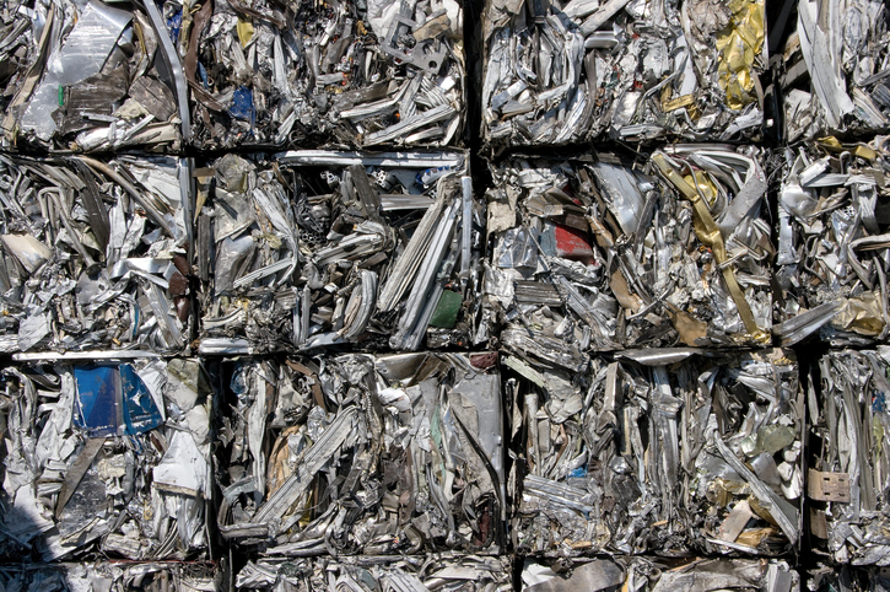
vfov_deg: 21.2
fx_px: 1581
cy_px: 296
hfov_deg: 31.4
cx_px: 445
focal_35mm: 64
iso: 100
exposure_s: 1/80
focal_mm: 42.5
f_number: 16
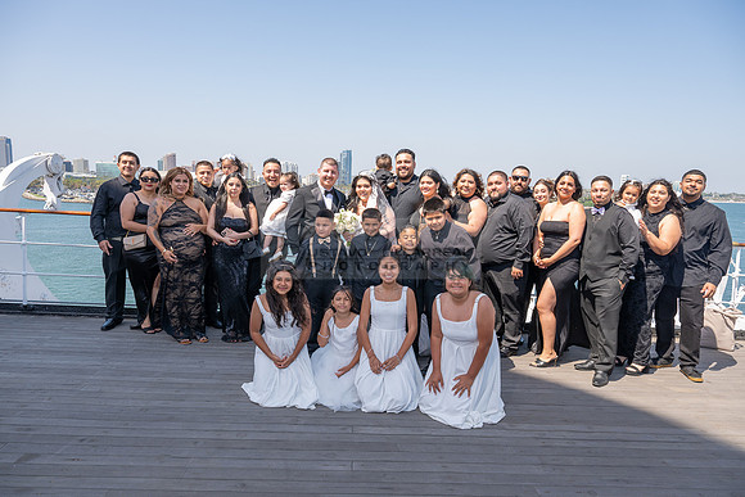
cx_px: 372
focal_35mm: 24
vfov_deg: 53.2
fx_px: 497
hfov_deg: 73.7
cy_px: 248
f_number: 8
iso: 200
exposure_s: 1/200
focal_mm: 24
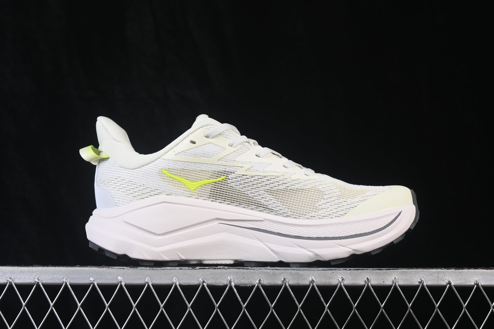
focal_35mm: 75
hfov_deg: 27.0
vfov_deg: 18.2
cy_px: 164
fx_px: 1029
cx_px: 247
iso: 160
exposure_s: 1/80
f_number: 8
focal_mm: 50
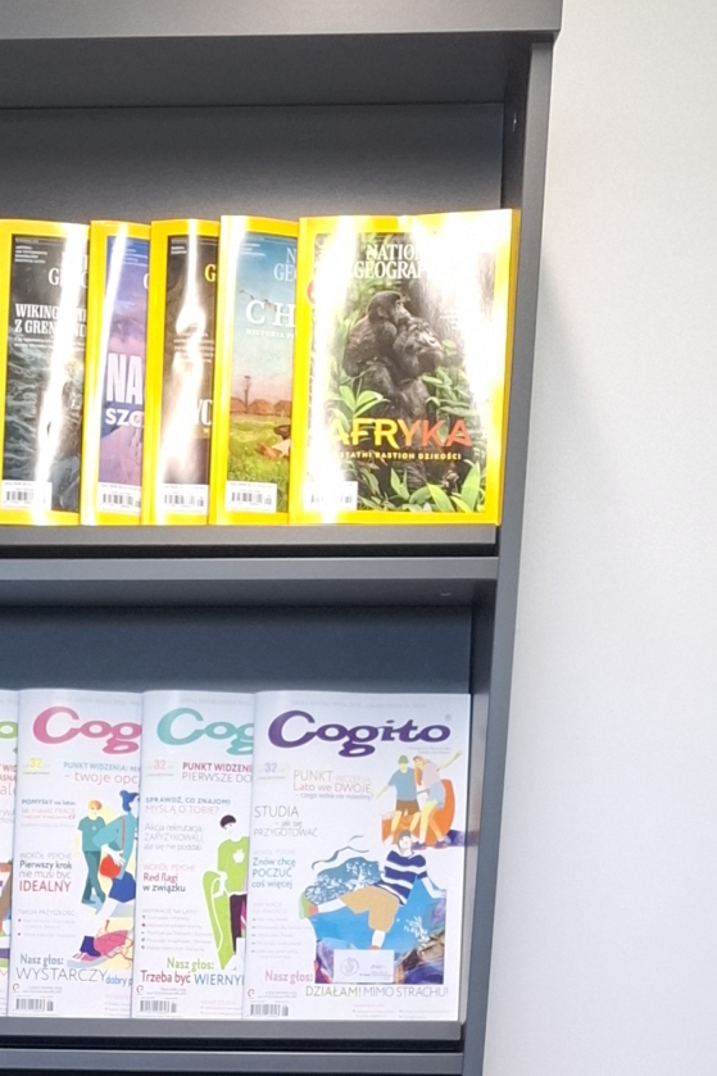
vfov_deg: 23.8
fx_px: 2182
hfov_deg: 17.9
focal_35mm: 73
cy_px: 1456
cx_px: -100
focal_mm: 5.54
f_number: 1.8
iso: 160
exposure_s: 1/100
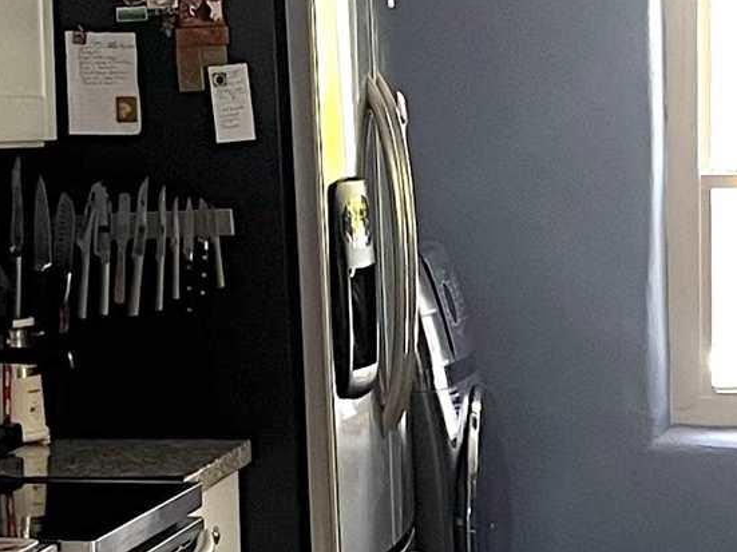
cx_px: 637
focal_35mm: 145
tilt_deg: -9.2
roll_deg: +0.3
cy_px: 650
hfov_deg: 13.5
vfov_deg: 10.1
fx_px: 3086
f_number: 1.6
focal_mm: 5.1
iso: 250
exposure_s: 1/60
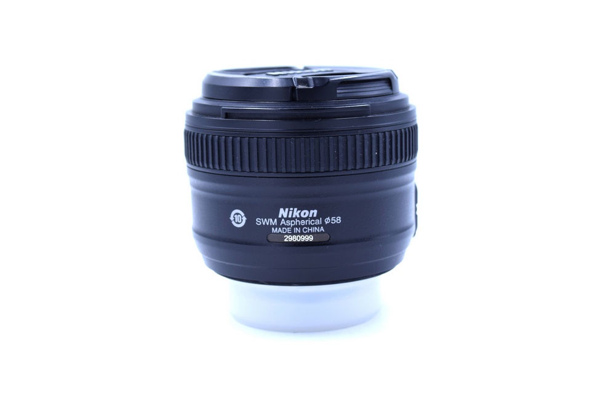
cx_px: 307
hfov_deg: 31.9
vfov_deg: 21.6
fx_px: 1075
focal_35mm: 63
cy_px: 206
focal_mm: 42
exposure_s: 1/125
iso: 400
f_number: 7.1
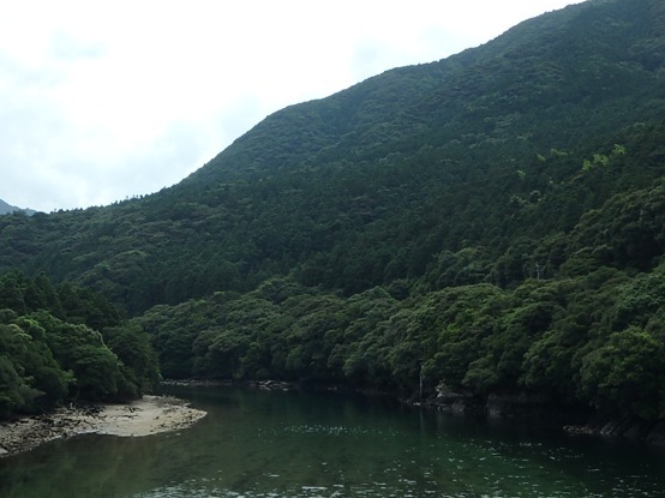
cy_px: 271
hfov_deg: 36.8
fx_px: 999
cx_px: 287
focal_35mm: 52
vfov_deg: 28.0
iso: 125
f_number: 5.2
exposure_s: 1/400
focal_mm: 8.1
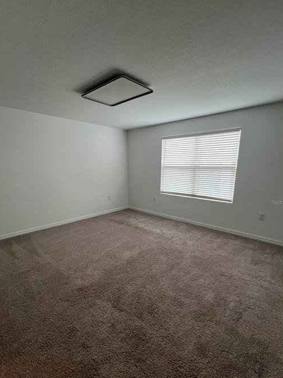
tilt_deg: -13.8
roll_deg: -1.4
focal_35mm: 15
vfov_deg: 98.0
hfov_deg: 81.6
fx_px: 164
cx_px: 134
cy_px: 202
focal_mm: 1.57
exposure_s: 1/120
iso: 80
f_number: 1.8
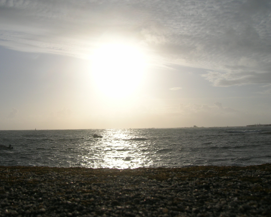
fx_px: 289
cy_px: 107
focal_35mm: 36
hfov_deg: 50.2
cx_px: 126
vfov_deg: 41.2
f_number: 4.9
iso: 50
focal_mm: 5.7
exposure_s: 1/3000
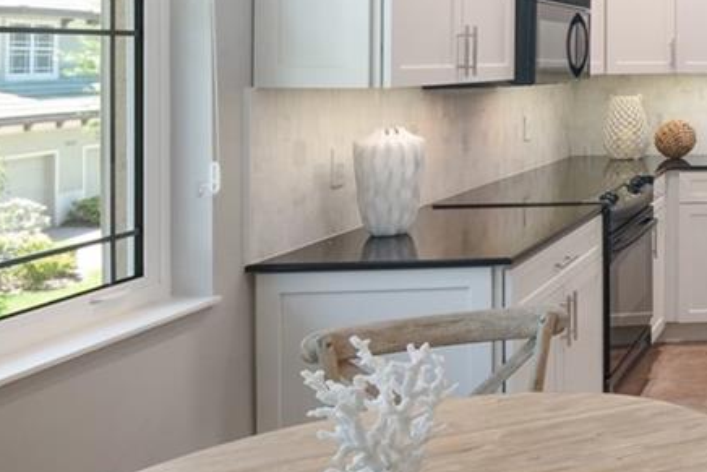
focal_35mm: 44
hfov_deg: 31.1
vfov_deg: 29.9
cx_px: 978
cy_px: 102
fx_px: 864
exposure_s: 1/13
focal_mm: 12
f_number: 10
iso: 1100
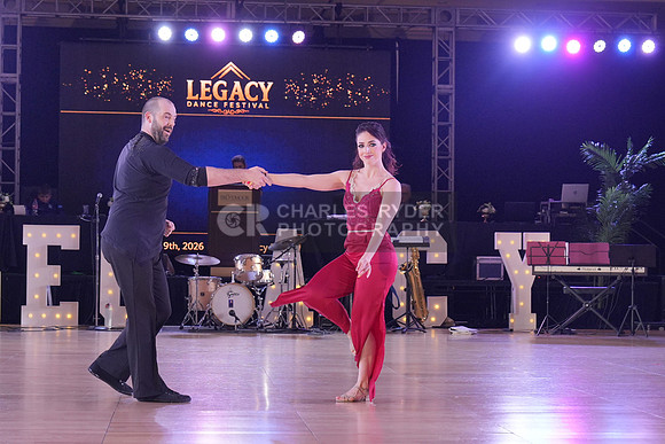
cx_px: 332
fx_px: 1497
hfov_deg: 25.1
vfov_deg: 16.9
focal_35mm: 81
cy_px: 222
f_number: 4
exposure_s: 1/500
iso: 2000
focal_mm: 54
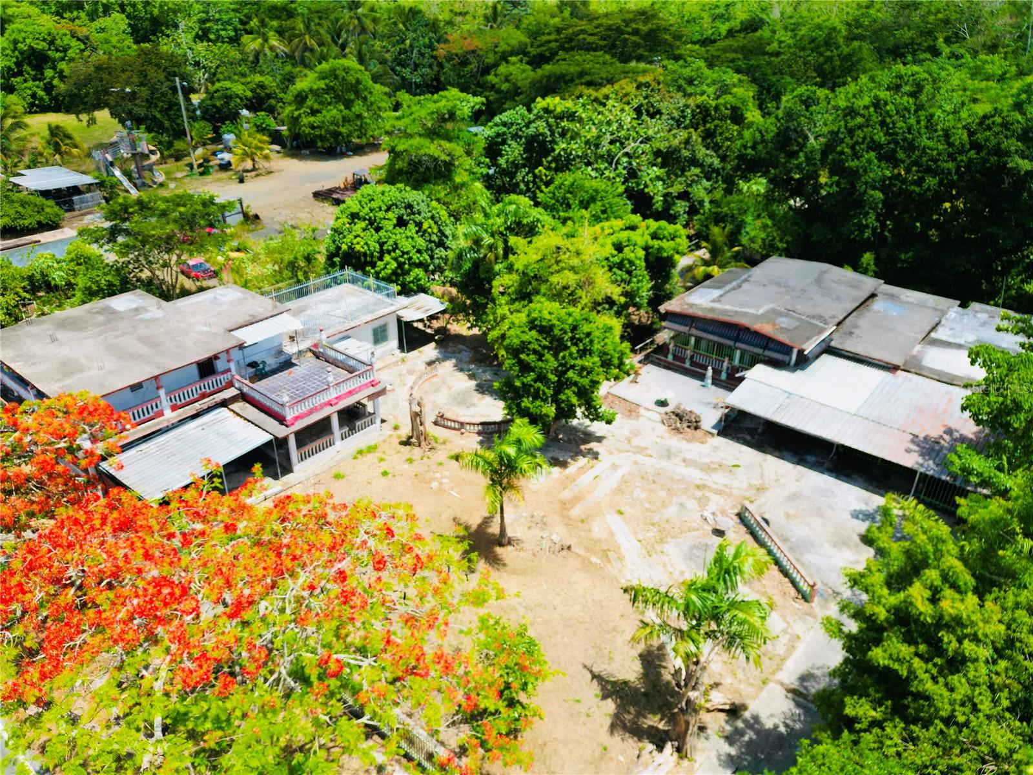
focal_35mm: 24
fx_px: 716
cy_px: 388
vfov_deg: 56.8
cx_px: 516
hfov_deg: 71.6
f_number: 1.7
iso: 120
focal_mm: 6.72
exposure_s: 1/2500
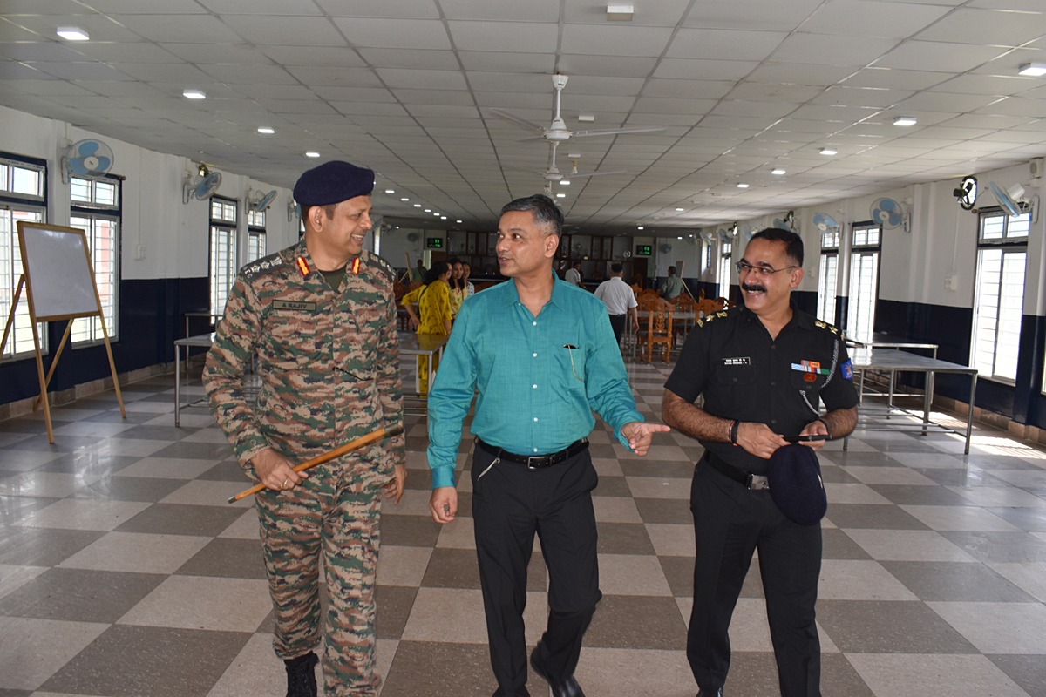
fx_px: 872
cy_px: 348
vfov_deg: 43.6
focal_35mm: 30
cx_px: 523
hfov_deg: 61.9
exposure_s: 1/125
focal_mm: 20
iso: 640
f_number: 5.6
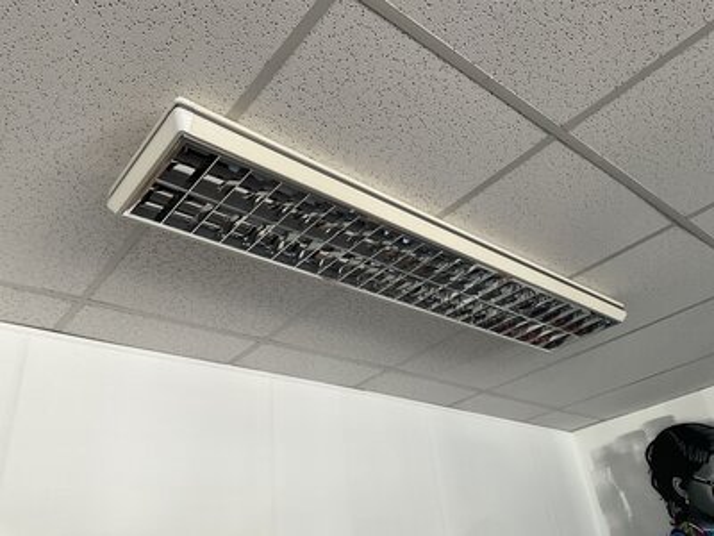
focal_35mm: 29
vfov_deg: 48.2
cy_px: 268
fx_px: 598
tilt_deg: +29.6
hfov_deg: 61.7
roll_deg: +5.7
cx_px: 357
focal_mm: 3
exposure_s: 1/74
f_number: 1.8
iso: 64
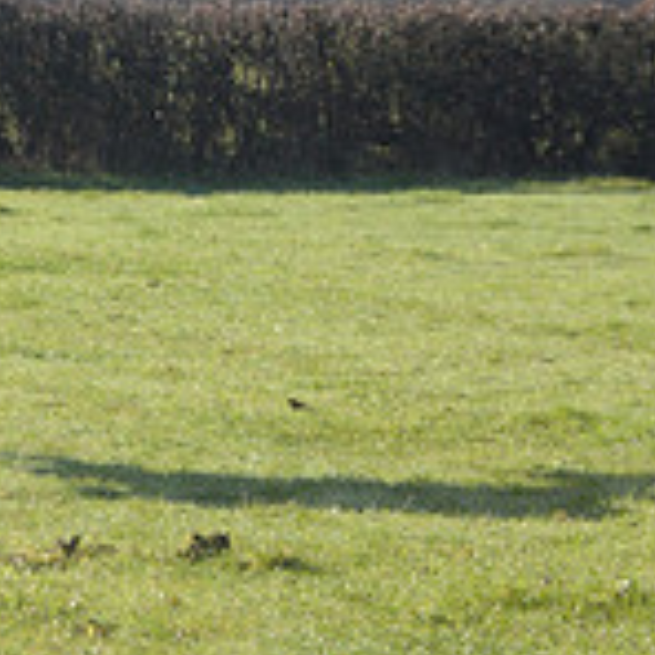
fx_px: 9976
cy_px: 142
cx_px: -593
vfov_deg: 3.8
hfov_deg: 3.7
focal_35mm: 466
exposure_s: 1/1250
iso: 1000
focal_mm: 140
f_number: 6.3
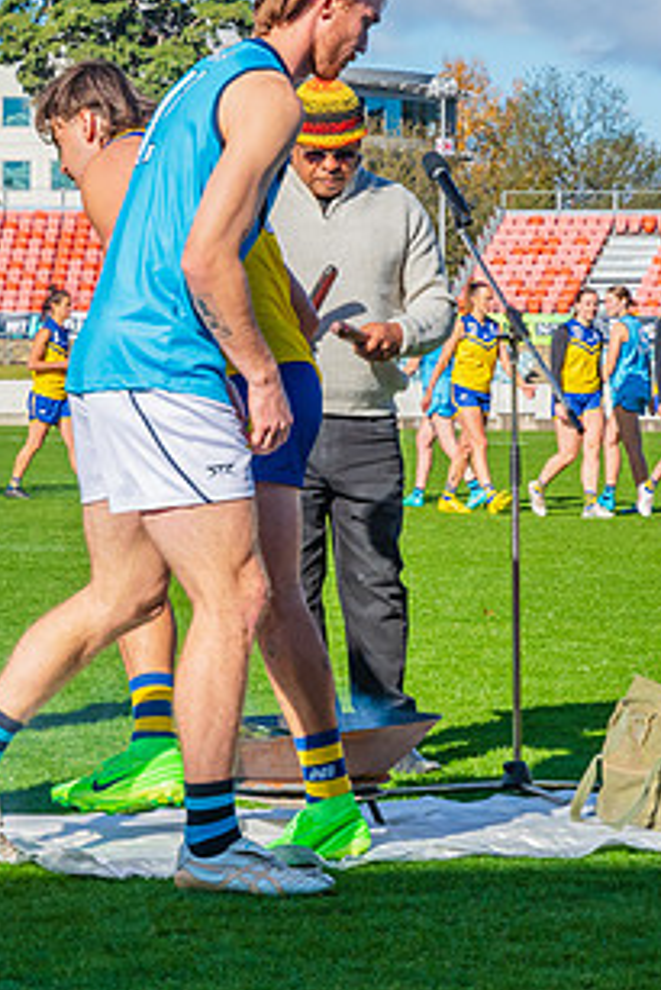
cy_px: 529
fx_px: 4401
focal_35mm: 160
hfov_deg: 8.6
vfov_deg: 12.8
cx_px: 433
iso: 200
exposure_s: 1/640
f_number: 8
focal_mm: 52
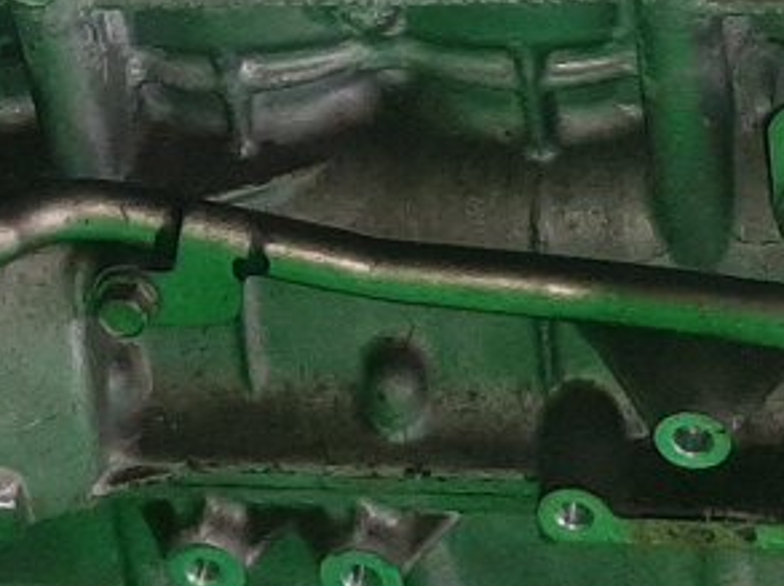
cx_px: 13
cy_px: -155
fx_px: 2895
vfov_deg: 11.3
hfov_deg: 15.2
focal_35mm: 128
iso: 248
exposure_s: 1/50
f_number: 1.7
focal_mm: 3.93
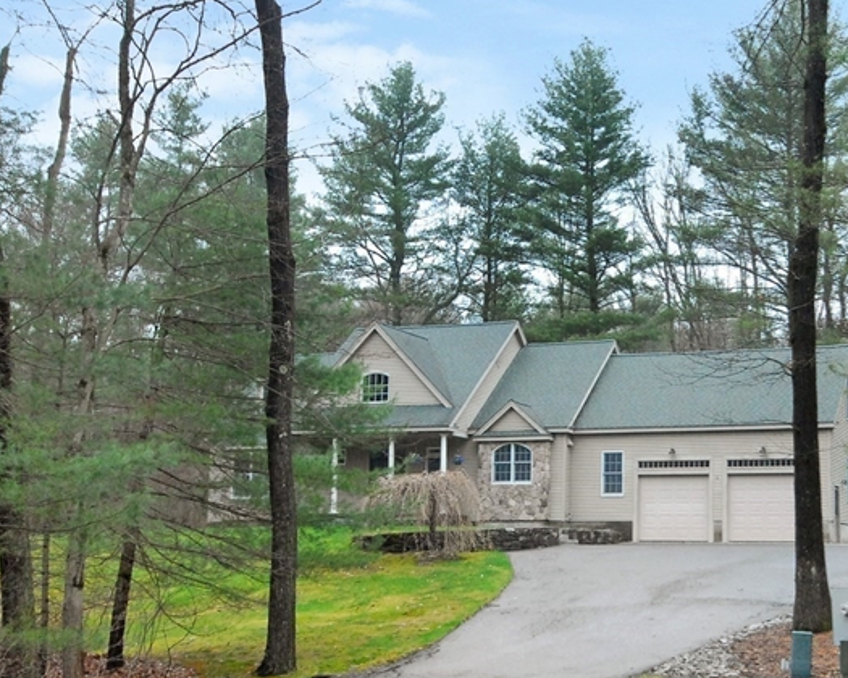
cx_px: 661
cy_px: 423
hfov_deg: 33.3
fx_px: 1380
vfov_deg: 27.5
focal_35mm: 55
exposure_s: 1/80
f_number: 5.6
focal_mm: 20
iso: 800
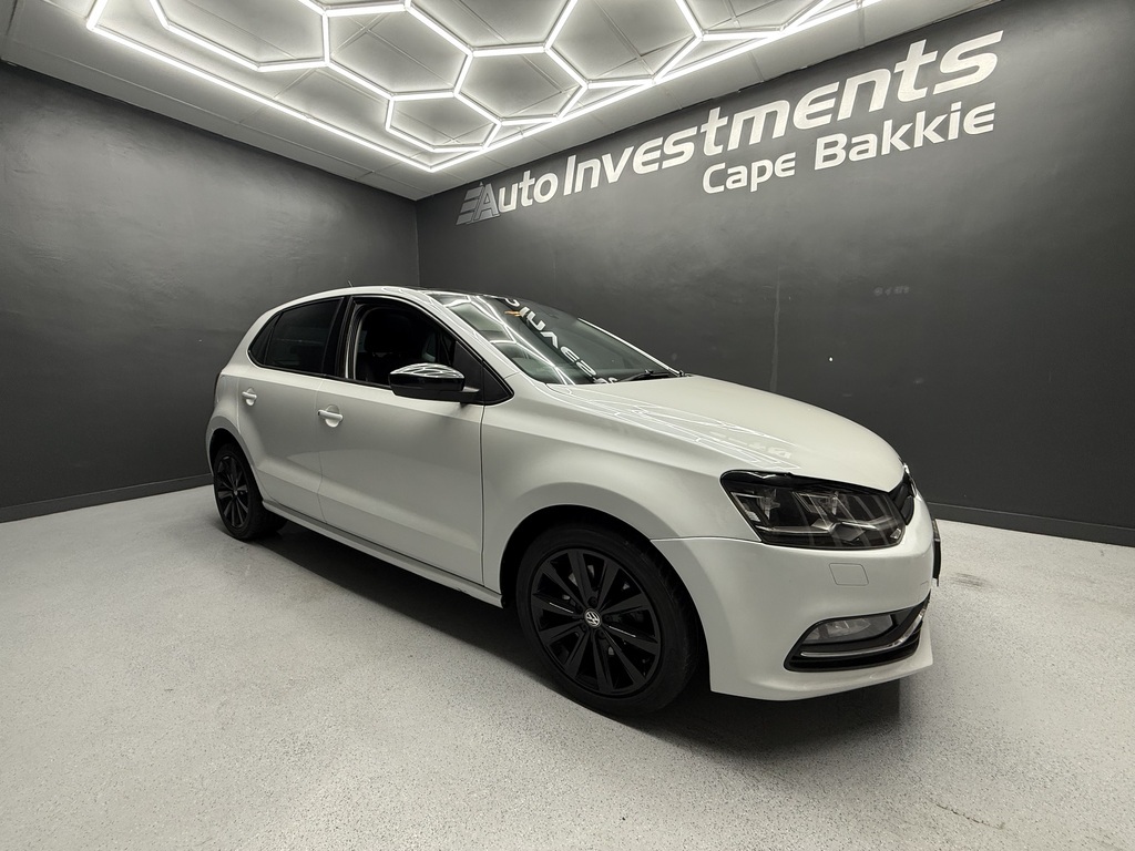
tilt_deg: -7.0
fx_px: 459
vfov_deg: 85.7
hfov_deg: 102.1
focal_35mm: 14
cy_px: 426
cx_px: 568
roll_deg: +0.4
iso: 160
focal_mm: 2.22
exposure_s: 1/100
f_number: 2.2
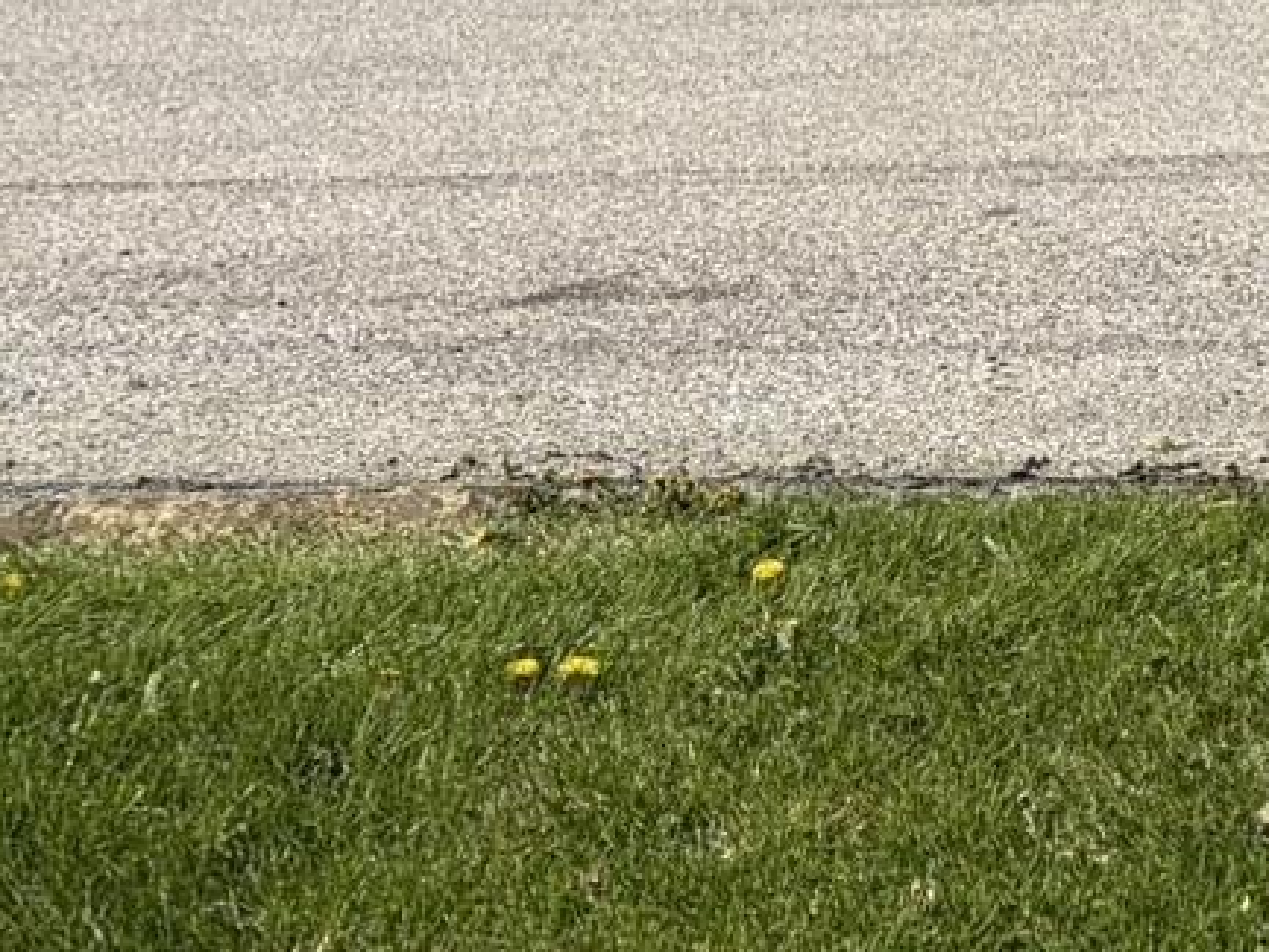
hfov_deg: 14.0
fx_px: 4510
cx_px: 2380
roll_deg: +0.8
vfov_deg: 11.4
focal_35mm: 123
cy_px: -595
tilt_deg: +1.6
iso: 50
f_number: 1.6
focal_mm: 5.96
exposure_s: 1/4329
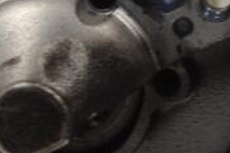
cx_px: 116
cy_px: 13
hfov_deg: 9.6
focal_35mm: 214
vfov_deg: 6.4
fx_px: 1367
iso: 140
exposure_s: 1/30
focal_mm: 42
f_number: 5.3
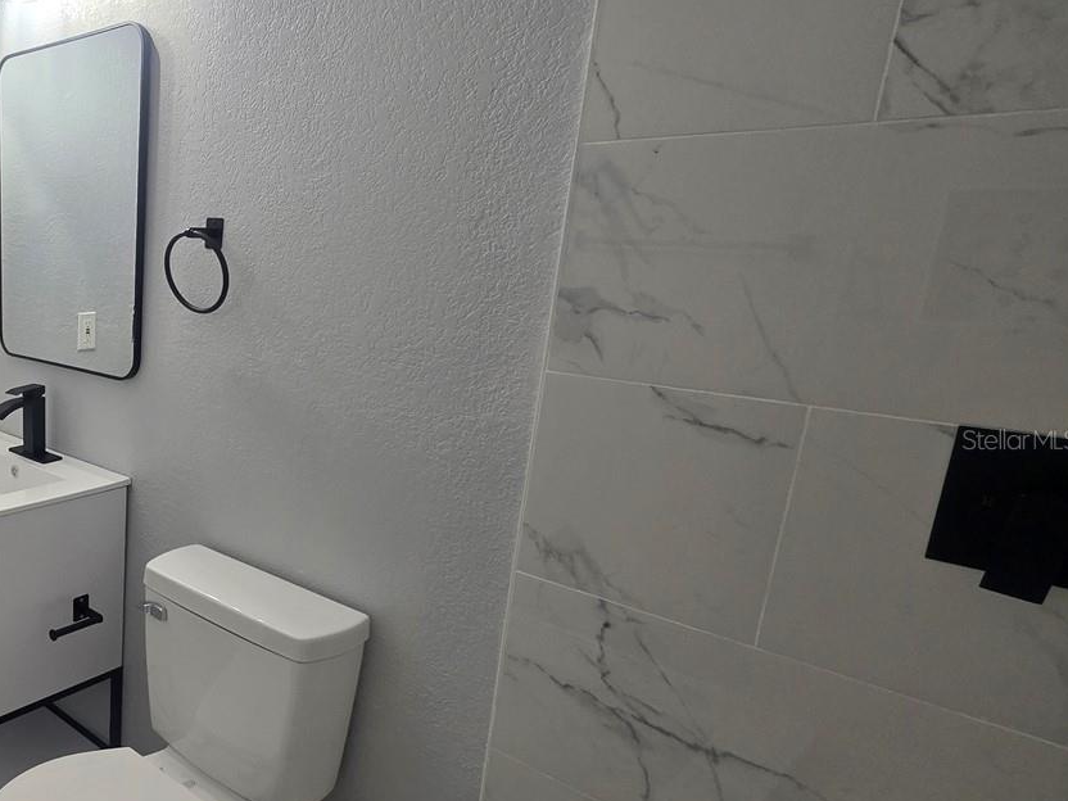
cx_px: 56
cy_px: 439
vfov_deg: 54.8
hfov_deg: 56.9
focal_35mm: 25
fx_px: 771
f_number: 1.9
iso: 160
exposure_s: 1/120
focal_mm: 2.2
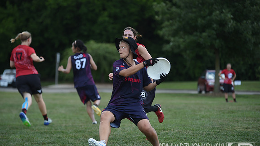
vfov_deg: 8.3
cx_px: 130
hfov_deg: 14.6
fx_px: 1013
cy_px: 79
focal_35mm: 147
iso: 100
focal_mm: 140
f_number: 2.8
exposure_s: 1/640
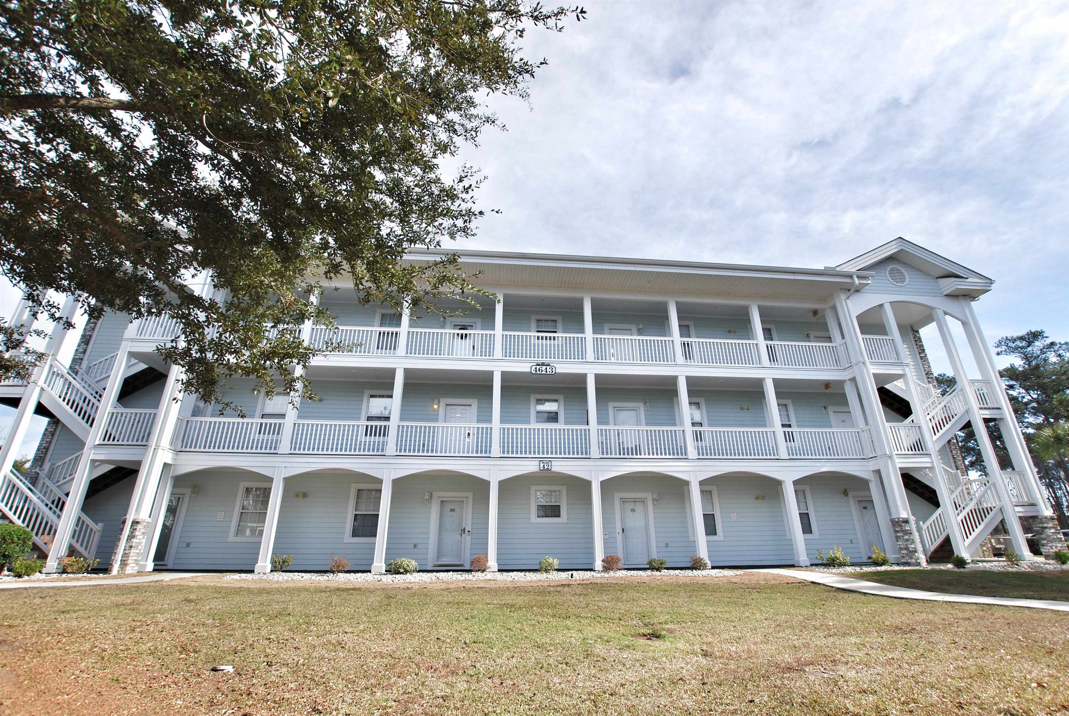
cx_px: 534
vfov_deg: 77.5
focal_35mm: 15
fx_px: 446
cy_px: 358
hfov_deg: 100.3
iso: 100
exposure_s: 1/200
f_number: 7.1
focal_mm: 10
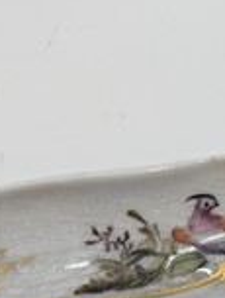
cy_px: 367
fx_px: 543
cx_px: 283
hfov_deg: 21.4
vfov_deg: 26.8
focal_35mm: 63
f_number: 1.85
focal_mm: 6.81
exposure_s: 1/165
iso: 99
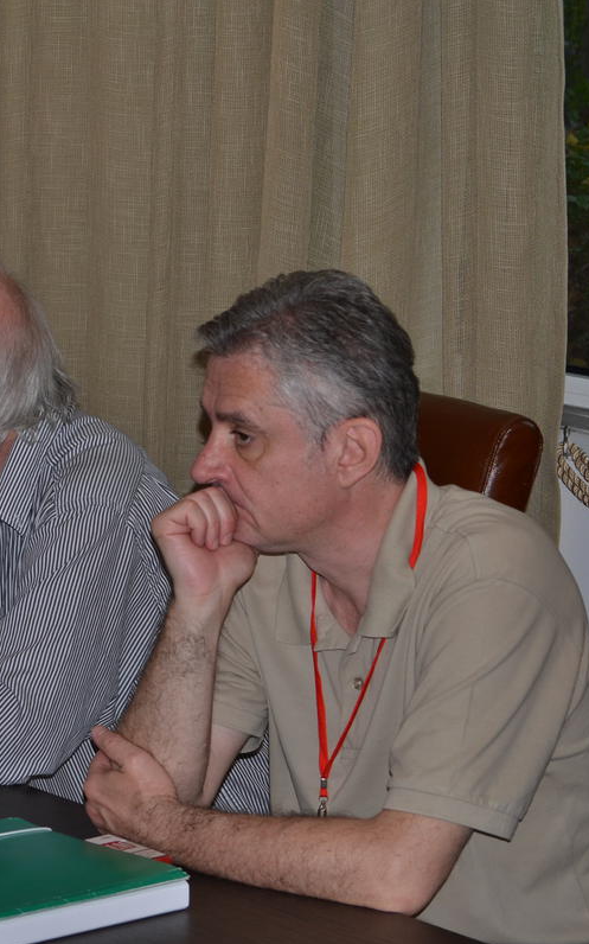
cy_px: 472
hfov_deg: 10.2
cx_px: -109
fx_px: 3258
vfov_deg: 16.5
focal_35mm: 127
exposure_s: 1/60
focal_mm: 55
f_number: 5.6
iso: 200
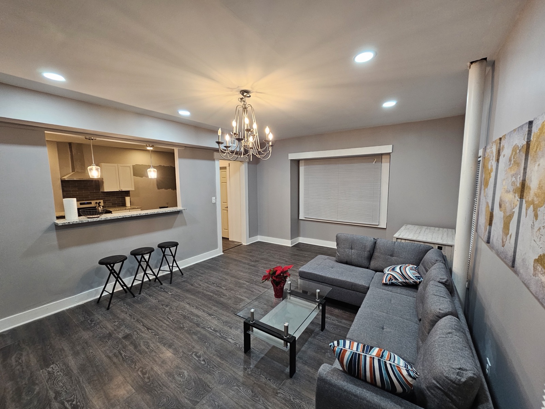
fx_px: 205
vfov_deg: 89.9
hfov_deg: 106.2
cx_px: 272
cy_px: 204
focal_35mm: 13
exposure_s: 1/60
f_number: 2.2
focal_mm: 2.2
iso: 200
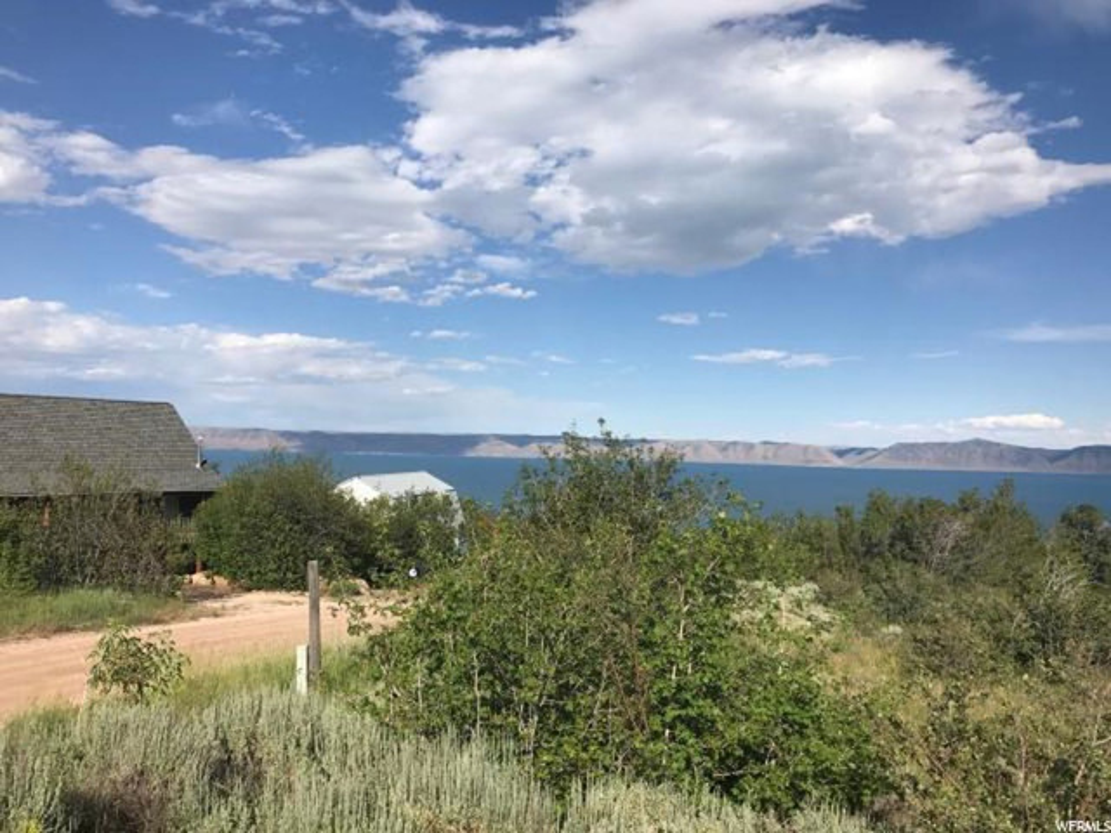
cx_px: 556
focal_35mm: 28
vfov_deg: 49.7
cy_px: 416
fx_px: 899
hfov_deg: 63.4
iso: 20
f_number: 1.8
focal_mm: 3.99
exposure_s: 1/3546
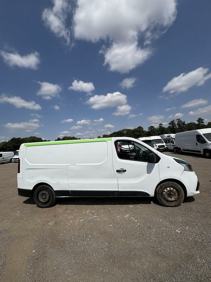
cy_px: 141
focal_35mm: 14
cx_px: 106
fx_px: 114
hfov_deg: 85.7
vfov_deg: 102.1
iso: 50
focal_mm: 2.22
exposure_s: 1/6135
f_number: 2.2
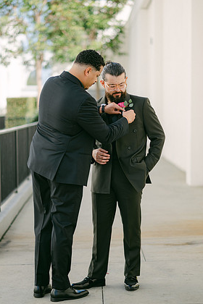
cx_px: 99
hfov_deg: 15.0
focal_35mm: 91
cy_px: 160
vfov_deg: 22.4
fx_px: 770
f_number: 1.8
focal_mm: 85
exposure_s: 1/2500
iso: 80
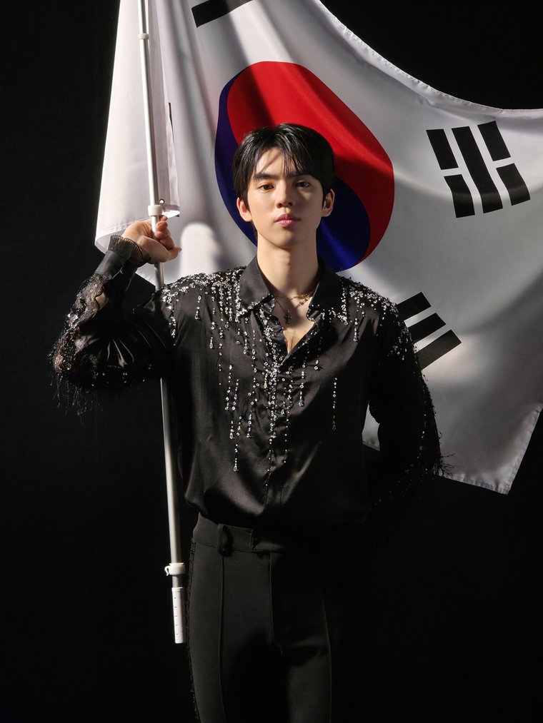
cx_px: 272
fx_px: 2405
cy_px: 362
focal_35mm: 115
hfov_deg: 12.9
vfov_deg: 17.1
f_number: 3.4
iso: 100
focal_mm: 18.6
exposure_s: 1/50
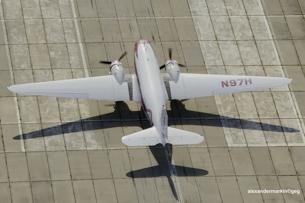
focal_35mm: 200
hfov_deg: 10.3
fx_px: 1693
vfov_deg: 6.9
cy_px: 102
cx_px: 152
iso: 500
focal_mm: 200
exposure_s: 1/800
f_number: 10
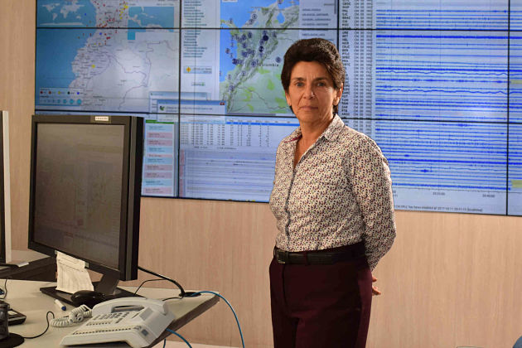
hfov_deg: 43.6
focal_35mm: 45
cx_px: 261
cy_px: 174
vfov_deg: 29.9
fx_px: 652
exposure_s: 1/80
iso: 125
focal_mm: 30
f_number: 7.1
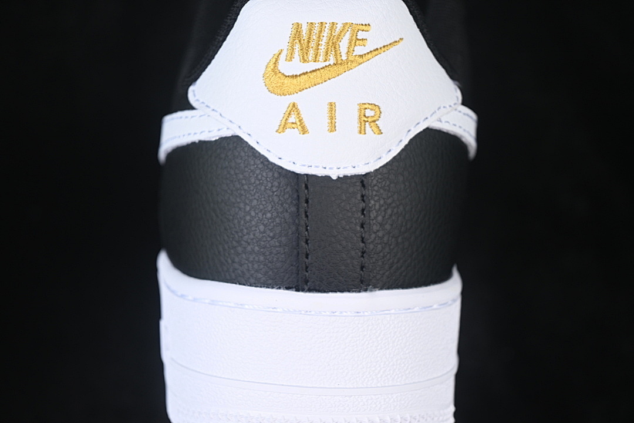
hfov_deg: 27.0
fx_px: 1321
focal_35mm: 75
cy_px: 212
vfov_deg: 18.2
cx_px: 317
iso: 160
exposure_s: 1/50
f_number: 6.3
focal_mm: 50
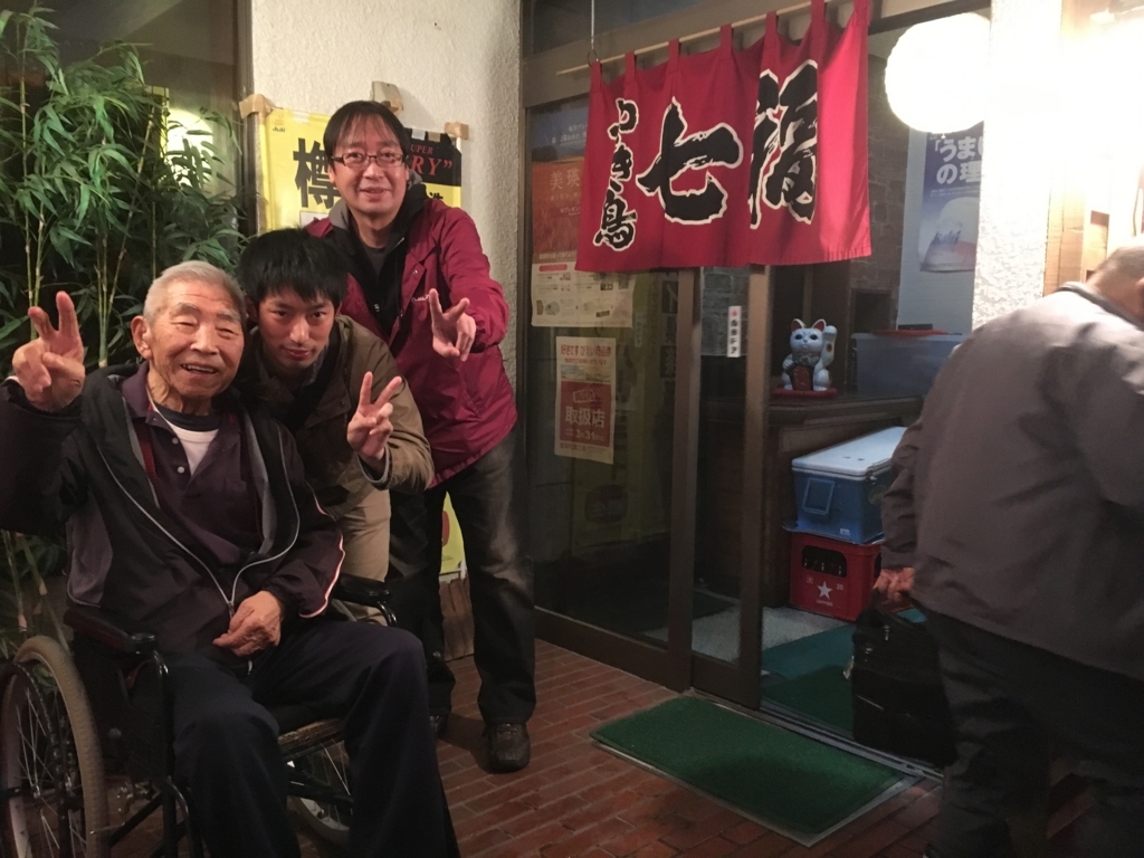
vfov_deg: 48.2
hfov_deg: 61.7
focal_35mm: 29
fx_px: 958
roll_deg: -1.3
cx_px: 572
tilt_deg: -5.4
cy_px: 429
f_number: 2.2
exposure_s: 1/15
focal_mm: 4.15
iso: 320
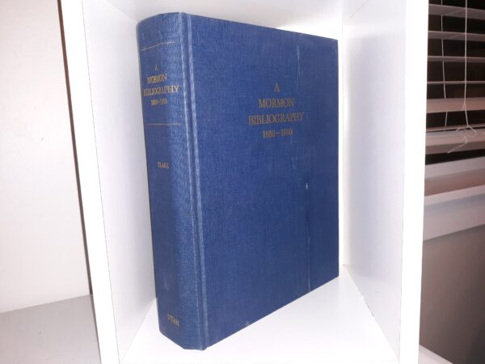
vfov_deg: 49.7
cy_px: 182
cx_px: 242
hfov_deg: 63.4
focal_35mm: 28
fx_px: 392
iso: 80
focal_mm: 3.7
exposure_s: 1/40
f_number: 1.7
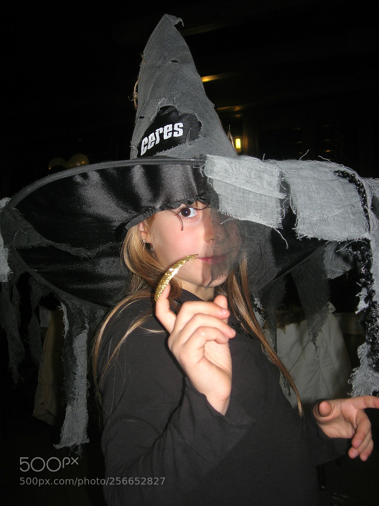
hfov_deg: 37.7
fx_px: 555
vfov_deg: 49.0
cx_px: 190
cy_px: 253
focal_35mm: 38
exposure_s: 1/60.1
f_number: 2.8
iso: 64
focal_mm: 7.8
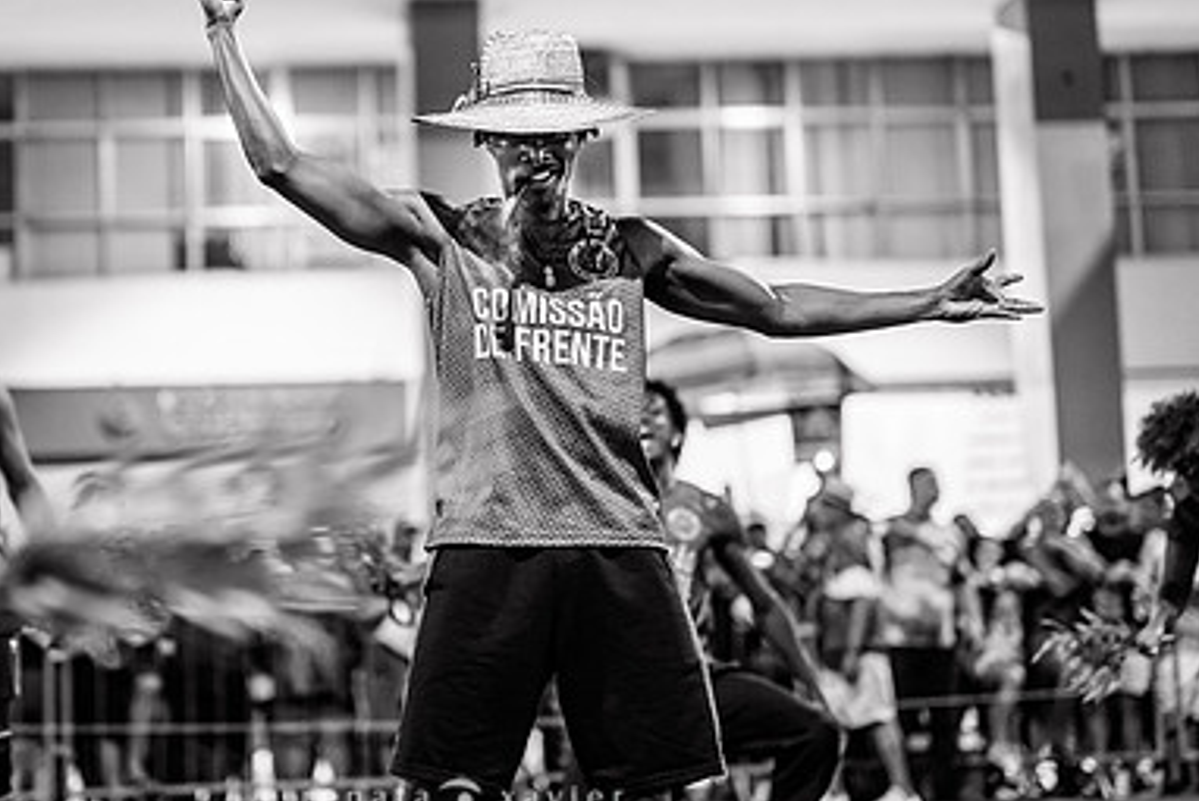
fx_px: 2532
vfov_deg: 17.9
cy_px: 247
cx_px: 458
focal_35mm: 76
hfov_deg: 26.6
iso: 2000
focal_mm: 50
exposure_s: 1/320
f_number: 1.2
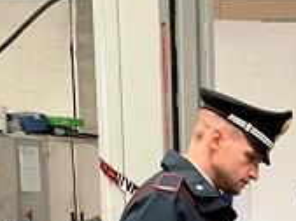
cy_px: 385
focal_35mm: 108
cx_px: 524
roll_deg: -2.8
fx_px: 922
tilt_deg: -13.2
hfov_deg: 15.7
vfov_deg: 12.6
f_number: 1.8
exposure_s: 1/60
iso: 125
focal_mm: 4.25
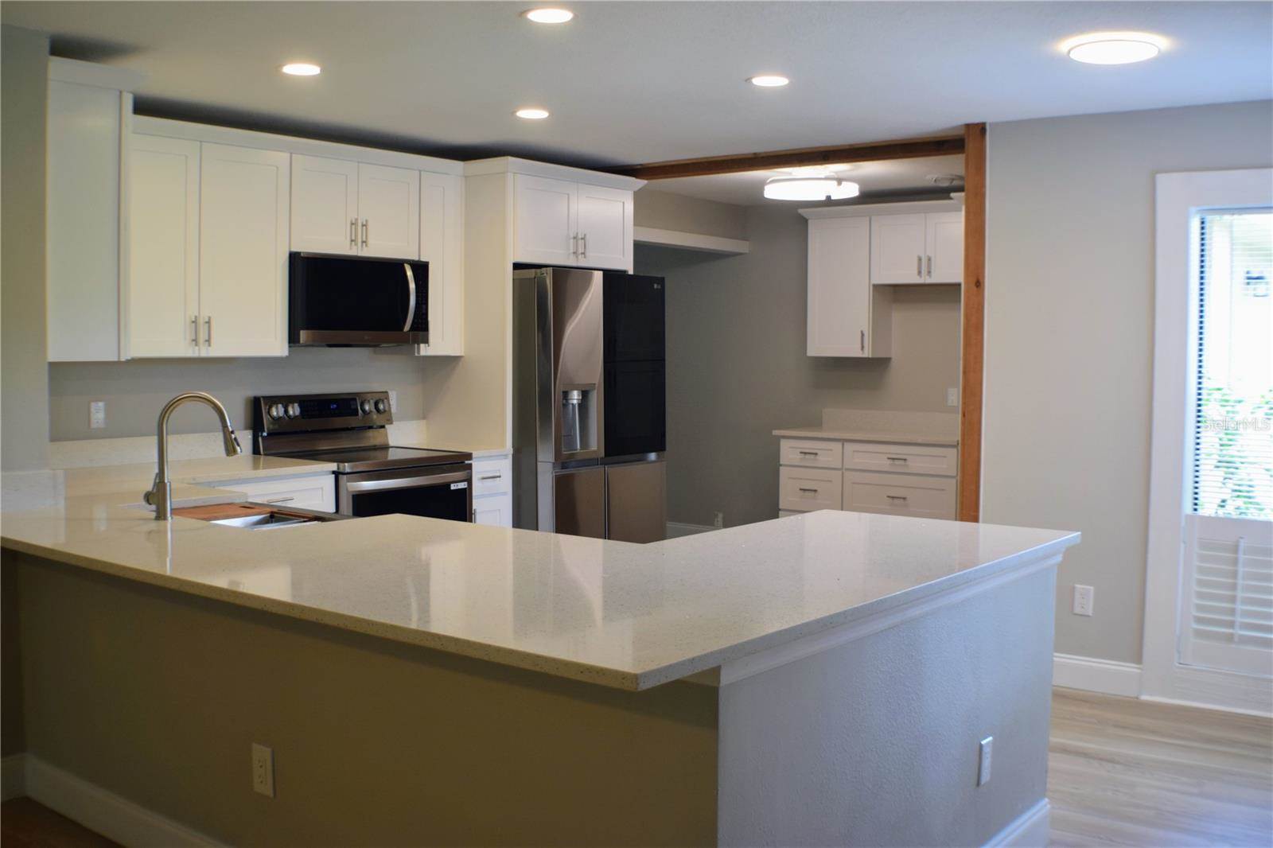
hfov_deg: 42.3
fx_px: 1644
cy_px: 424
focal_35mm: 46
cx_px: 636
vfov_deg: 28.9
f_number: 4.2
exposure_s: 1/60
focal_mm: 31
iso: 500
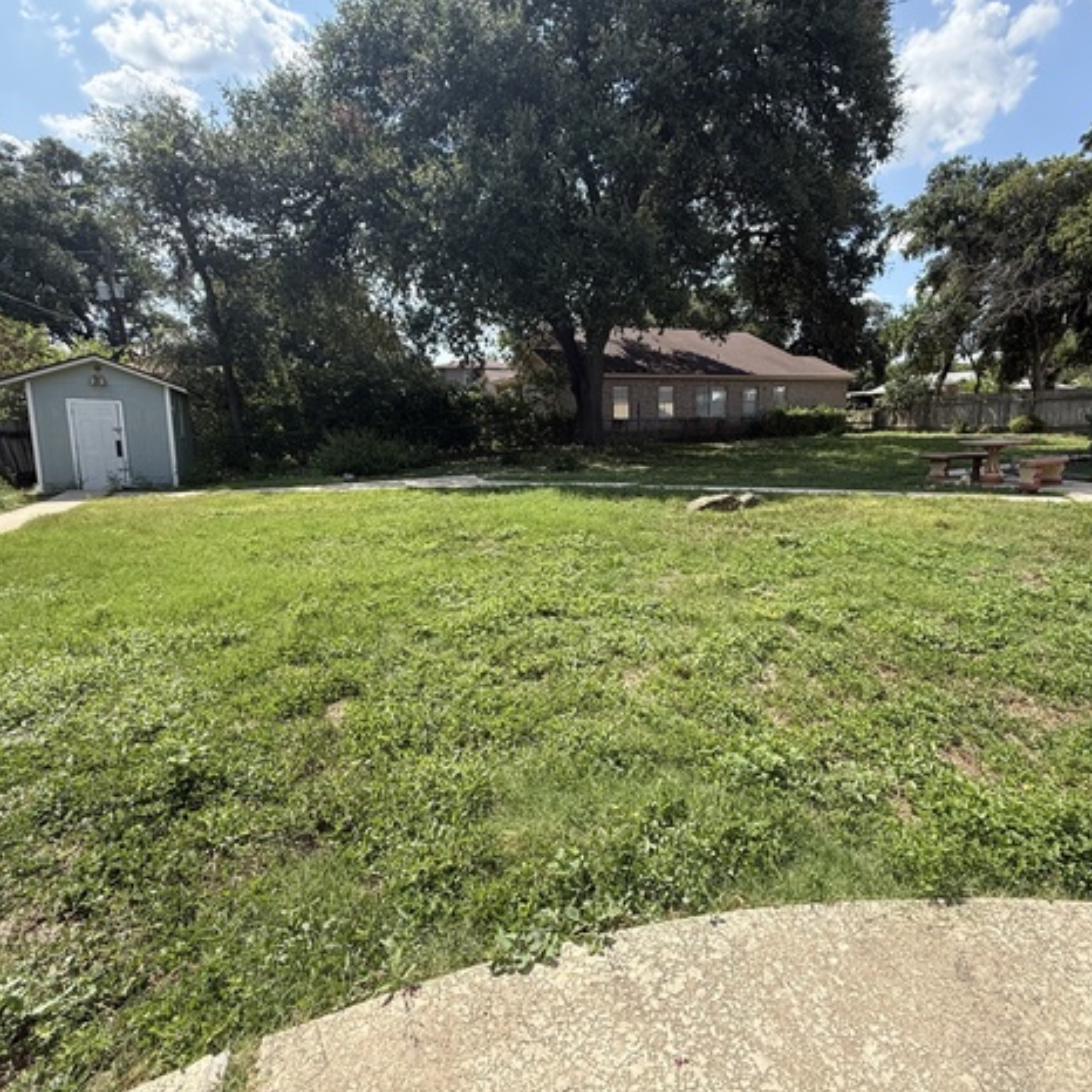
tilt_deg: -11.5
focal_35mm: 17
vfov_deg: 84.0
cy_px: 544
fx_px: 607
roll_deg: +0.4
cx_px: 616
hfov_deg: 83.5
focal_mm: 2.22
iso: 50
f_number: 2.2
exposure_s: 1/914
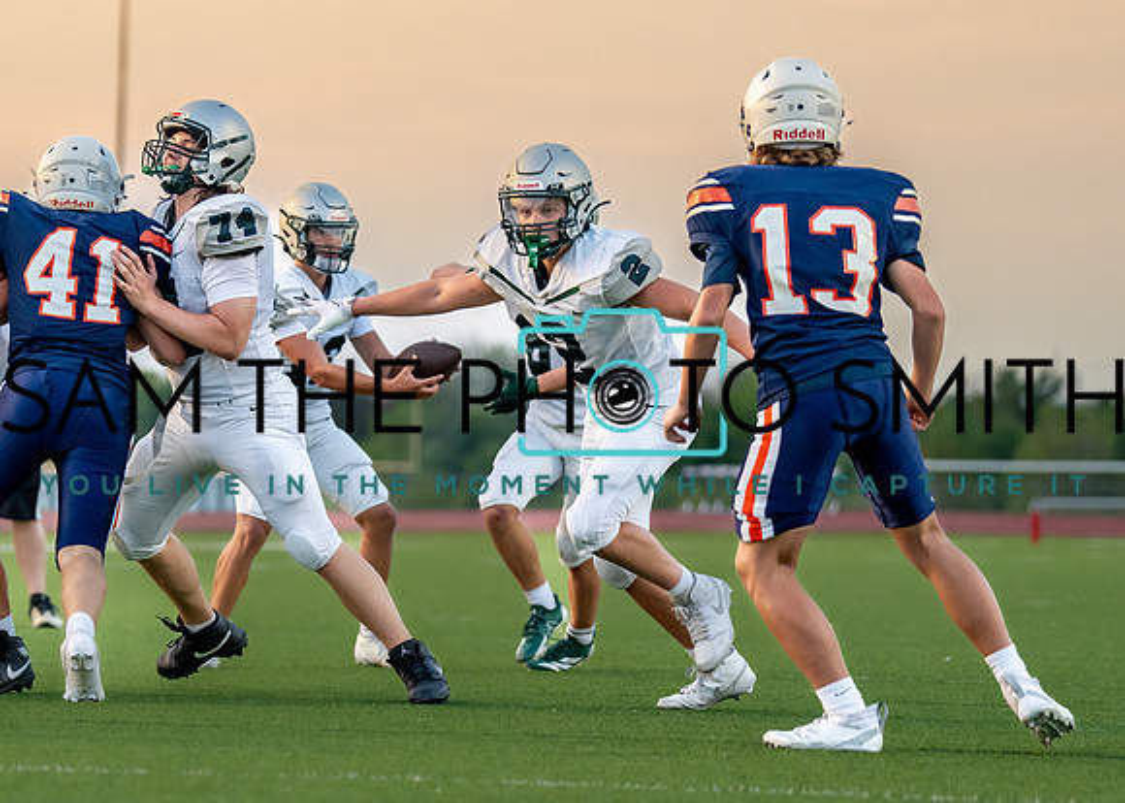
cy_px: 397
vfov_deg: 6.1
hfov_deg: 8.5
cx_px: 164
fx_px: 7558
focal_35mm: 237
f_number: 2.8
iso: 1000
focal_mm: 120
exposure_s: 1/1000
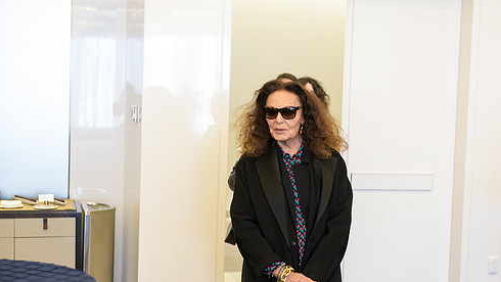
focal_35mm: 62
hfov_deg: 33.7
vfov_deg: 19.4
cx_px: 293
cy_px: 156
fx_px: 824
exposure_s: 1/125
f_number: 3.2
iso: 1600
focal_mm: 50
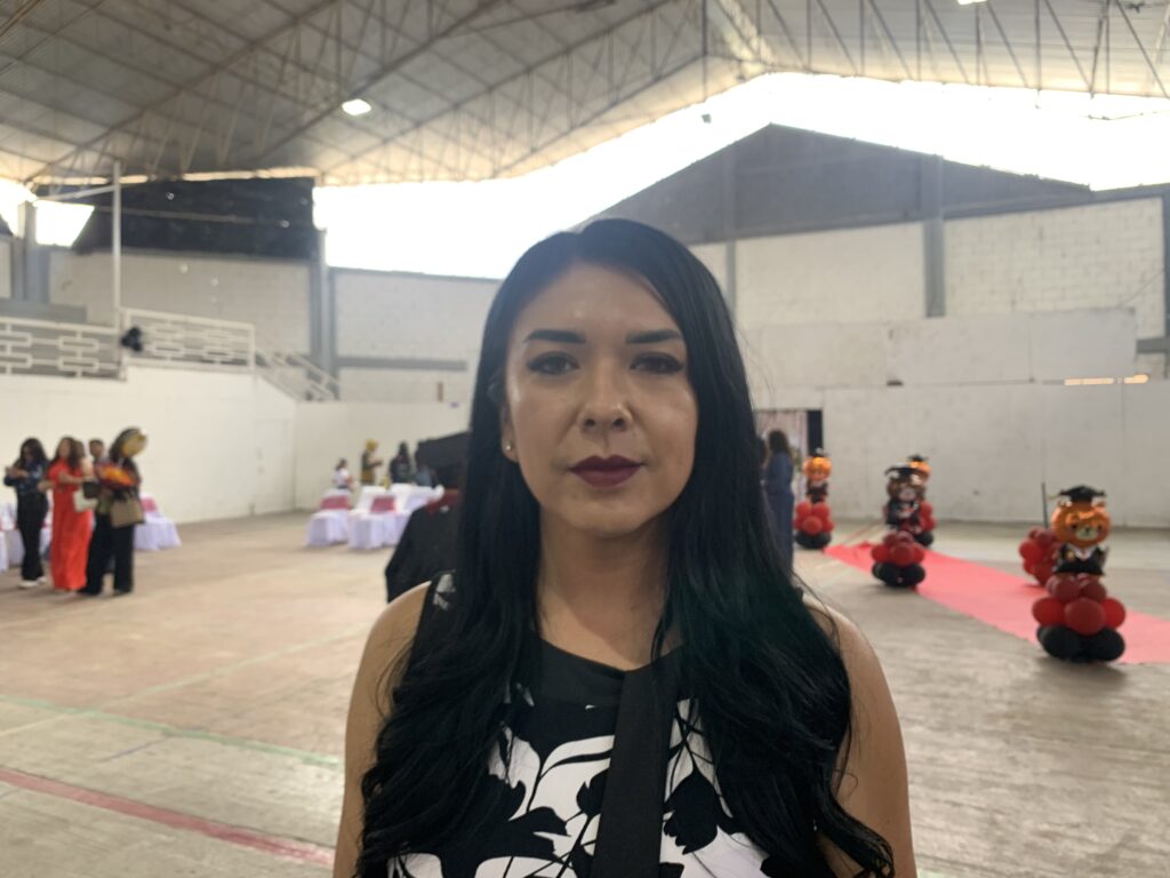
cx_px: 585
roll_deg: -0.1
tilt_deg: -0.4
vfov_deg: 53.1
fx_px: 879
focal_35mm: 26
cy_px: 439
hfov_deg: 67.3
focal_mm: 4.25
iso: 64
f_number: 1.8
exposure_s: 1/121
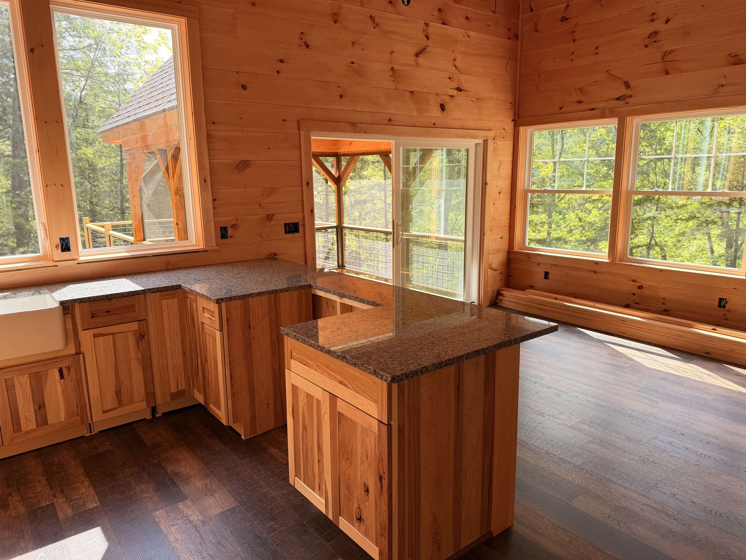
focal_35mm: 24
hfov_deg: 71.6
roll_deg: +1.1
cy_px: 280
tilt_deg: -10.9
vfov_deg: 56.8
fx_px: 517
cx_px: 373
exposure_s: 1/345
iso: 80
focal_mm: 6.76
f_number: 1.78
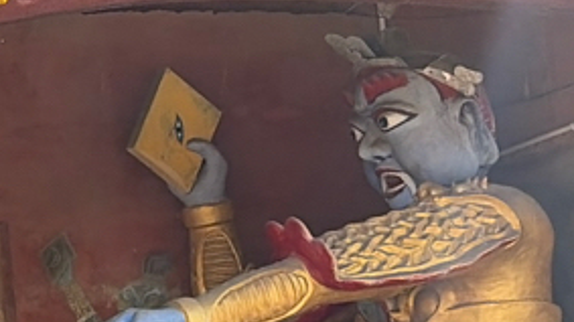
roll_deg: +2.3
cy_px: 183
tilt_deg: +11.5
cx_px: -757
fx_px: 2282
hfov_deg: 11.9
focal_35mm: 150
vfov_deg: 8.1
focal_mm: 5.96
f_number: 1.6
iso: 64
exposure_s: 1/607
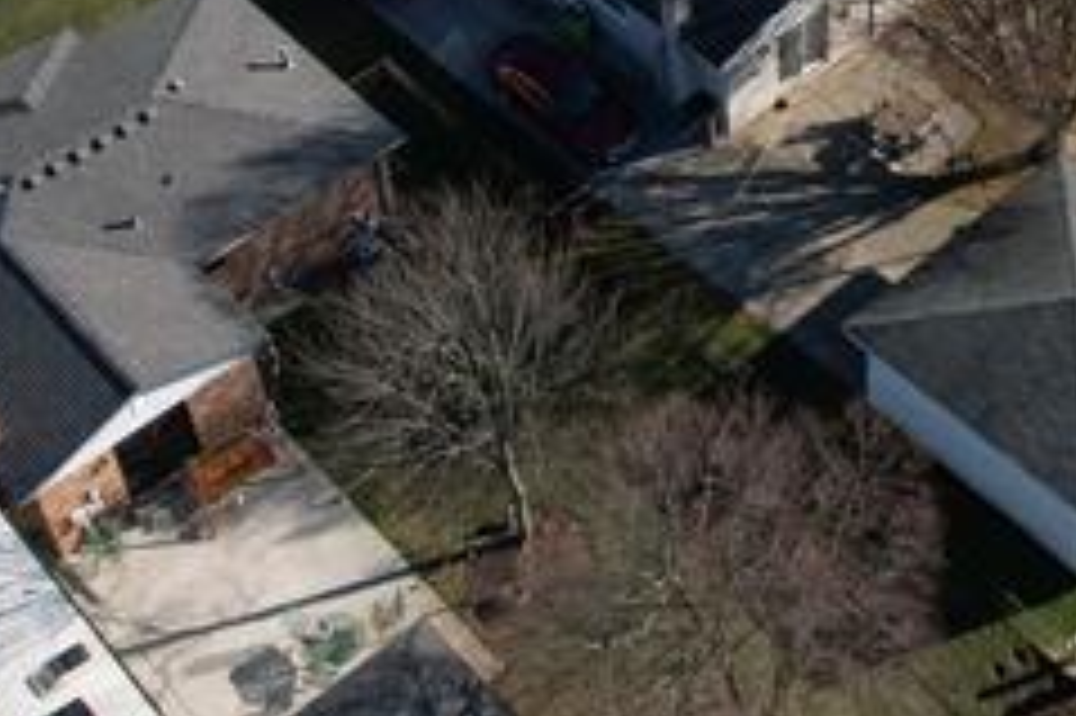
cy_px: -27
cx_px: 837
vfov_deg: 19.1
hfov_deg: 28.7
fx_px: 2061
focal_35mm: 69
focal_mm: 8.38
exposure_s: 1/8000
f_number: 2.8
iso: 800
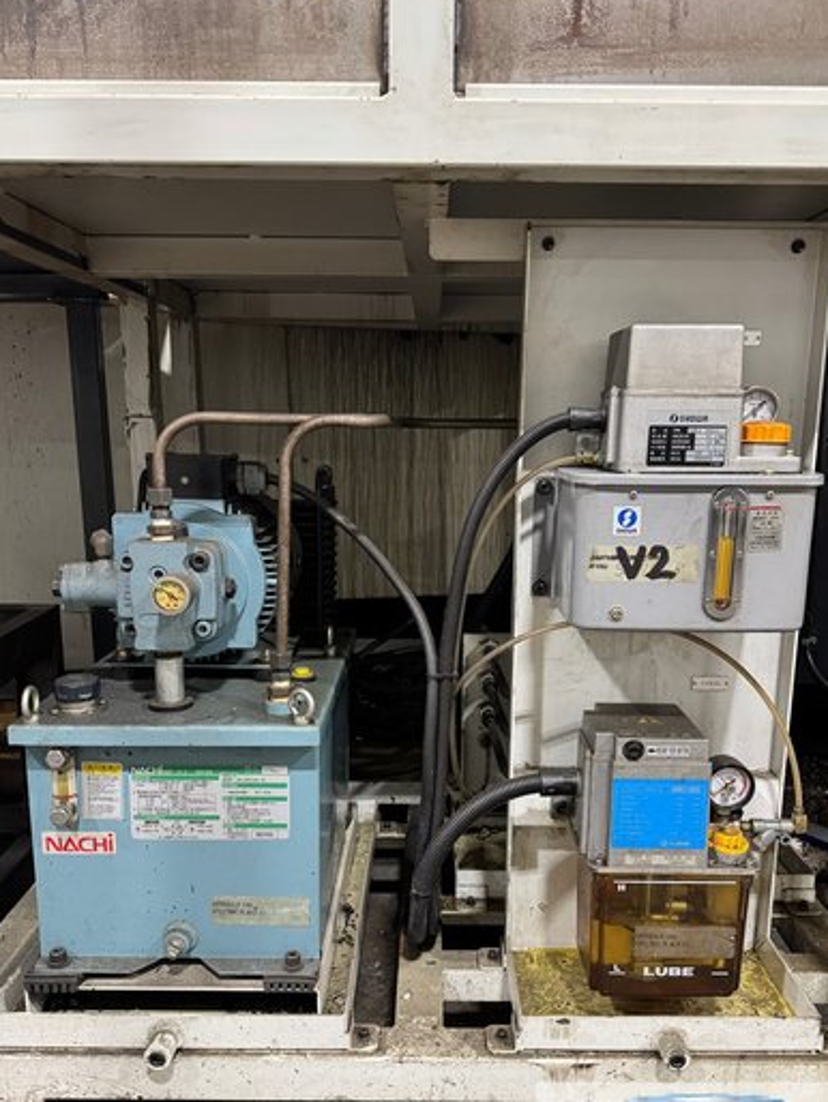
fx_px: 892
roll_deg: +0.4
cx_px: 427
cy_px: 613
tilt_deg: -12.3
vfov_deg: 63.2
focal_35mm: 28
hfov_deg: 49.8
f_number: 1.78
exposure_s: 1/60
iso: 500
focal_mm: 6.76
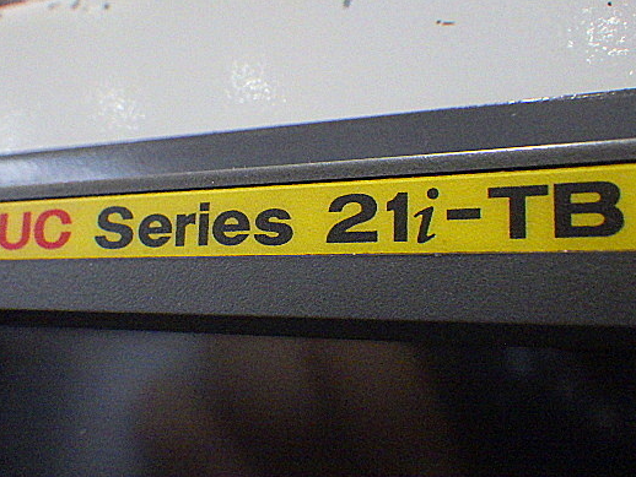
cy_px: 204
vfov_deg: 34.3
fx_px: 772
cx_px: 253
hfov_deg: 44.5
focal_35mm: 42
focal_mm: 6.1
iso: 800
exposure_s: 1/50
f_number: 3.8
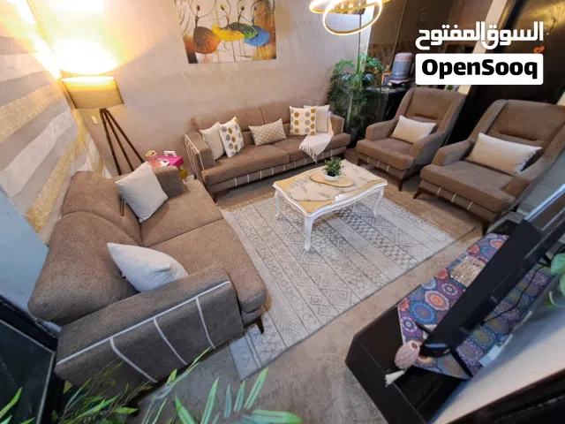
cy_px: 212
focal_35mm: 13
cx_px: 282
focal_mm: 1.42
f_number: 2.2
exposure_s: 1/25
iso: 200
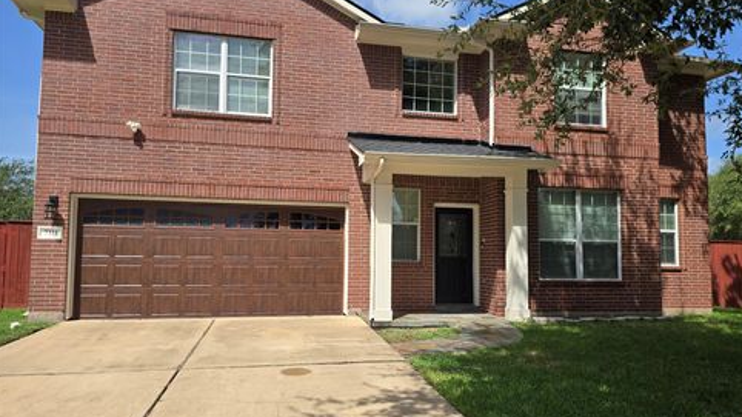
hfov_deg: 71.9
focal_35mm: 26
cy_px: 222
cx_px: 379
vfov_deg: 44.3
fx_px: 511
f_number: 1.7
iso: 12
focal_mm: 6.3
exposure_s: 1/736
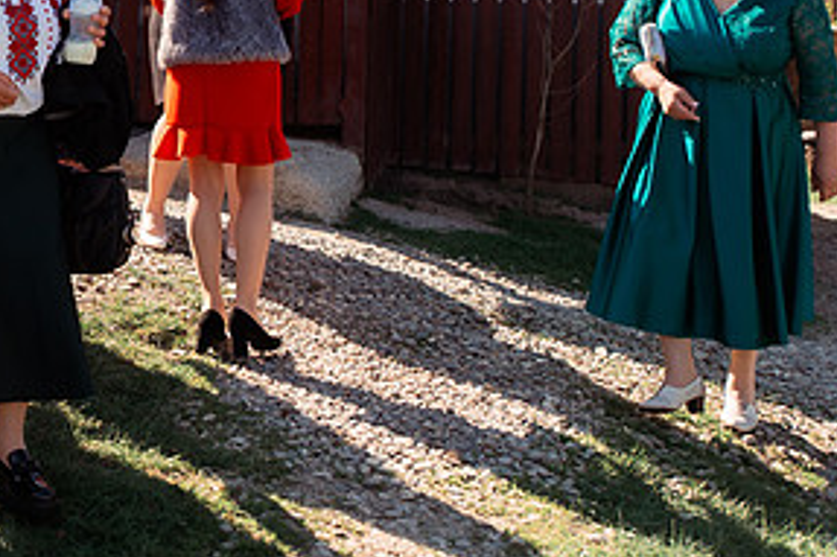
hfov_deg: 25.6
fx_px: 1719
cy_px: -2
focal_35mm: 74
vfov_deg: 17.9
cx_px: -60
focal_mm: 32
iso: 250
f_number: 3.5
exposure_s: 1/1000
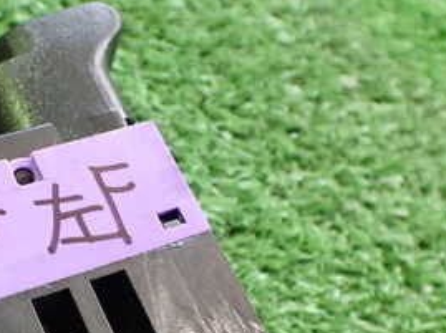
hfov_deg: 28.4
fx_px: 862
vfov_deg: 21.7
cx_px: 90
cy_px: 239
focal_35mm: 67
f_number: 2.3
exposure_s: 1/80
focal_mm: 5.4
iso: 800
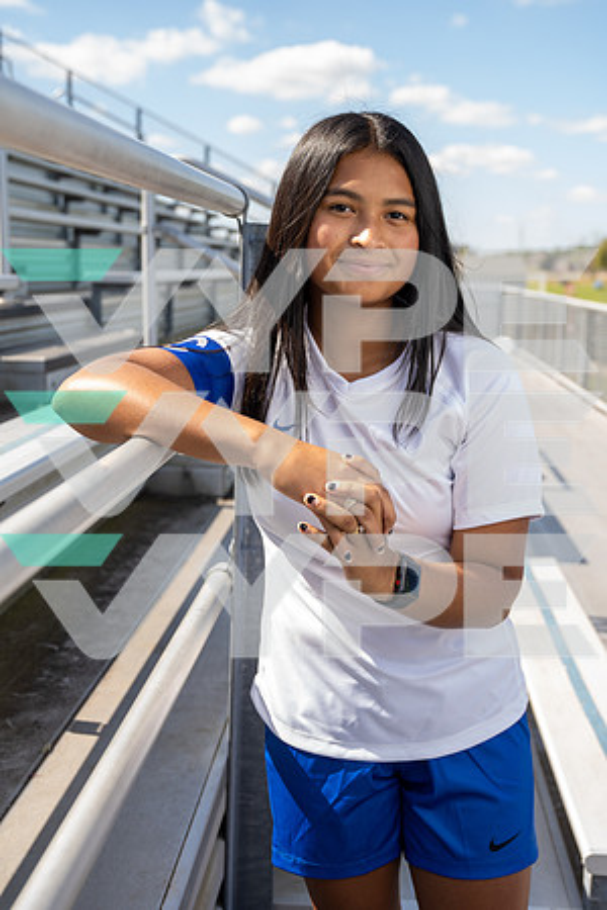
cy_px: 455
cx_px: 304
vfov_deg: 42.7
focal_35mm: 46
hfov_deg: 29.2
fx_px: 1163
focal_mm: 46
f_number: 4.5
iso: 50
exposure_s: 1/200
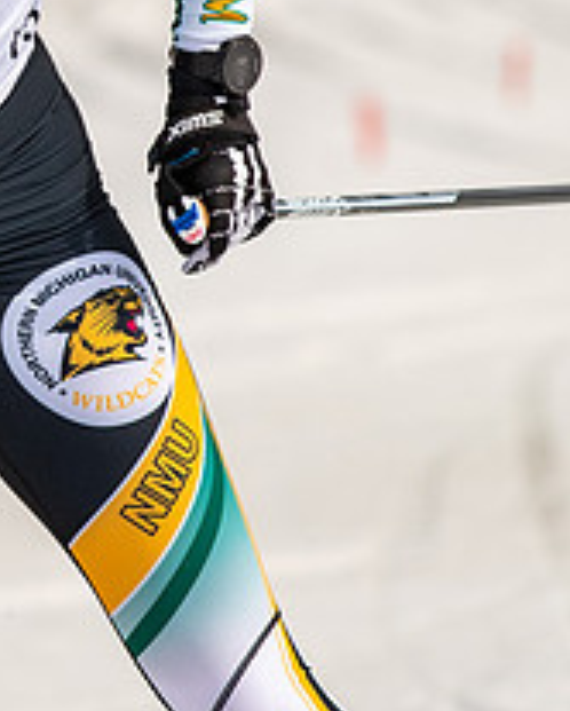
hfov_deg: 1.1
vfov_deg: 1.4
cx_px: -139
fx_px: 28952
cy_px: 168
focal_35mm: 1375
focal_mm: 300
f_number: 5
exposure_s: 1/3200
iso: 400
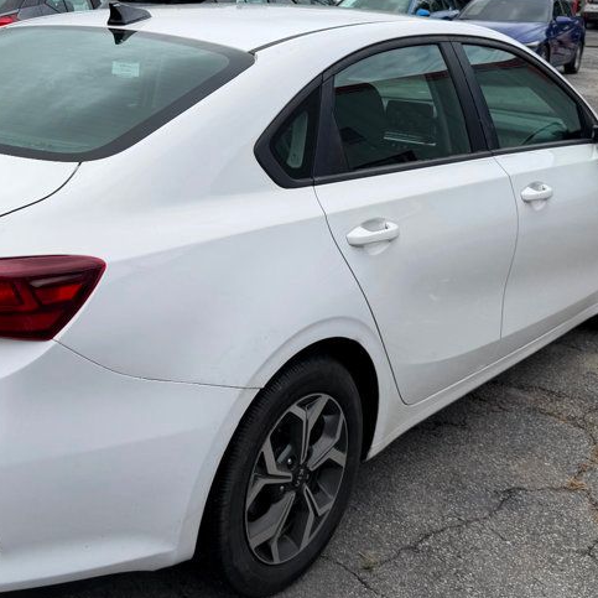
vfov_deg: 37.4
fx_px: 880
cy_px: 245
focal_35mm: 45
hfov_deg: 37.1
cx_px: 191
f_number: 1.78
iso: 80
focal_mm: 6.76
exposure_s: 1/4975
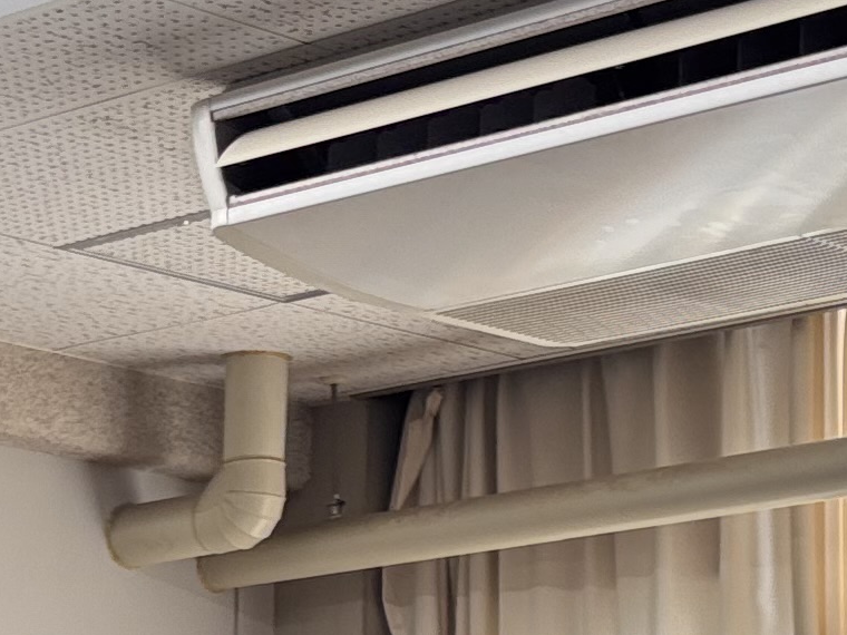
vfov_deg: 10.5
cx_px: 244
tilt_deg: +2.5
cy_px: 856
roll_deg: -2.0
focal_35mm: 138
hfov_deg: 14.3
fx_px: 3377
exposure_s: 1/120
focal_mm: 5.96
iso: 100
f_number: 1.6
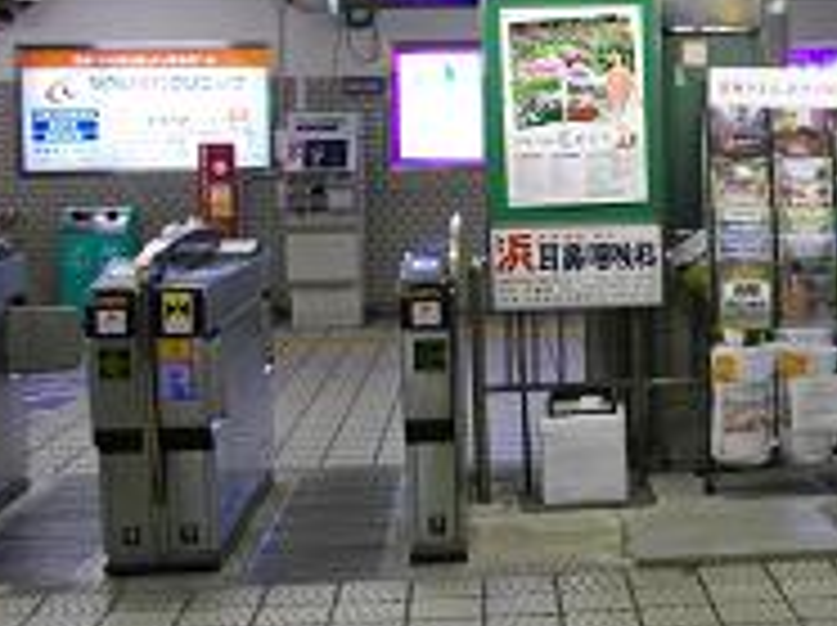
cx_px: 808
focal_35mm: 67
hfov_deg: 27.6
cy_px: 203
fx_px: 1618
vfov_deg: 21.8
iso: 200
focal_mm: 5.7
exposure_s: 1/50
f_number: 2.9
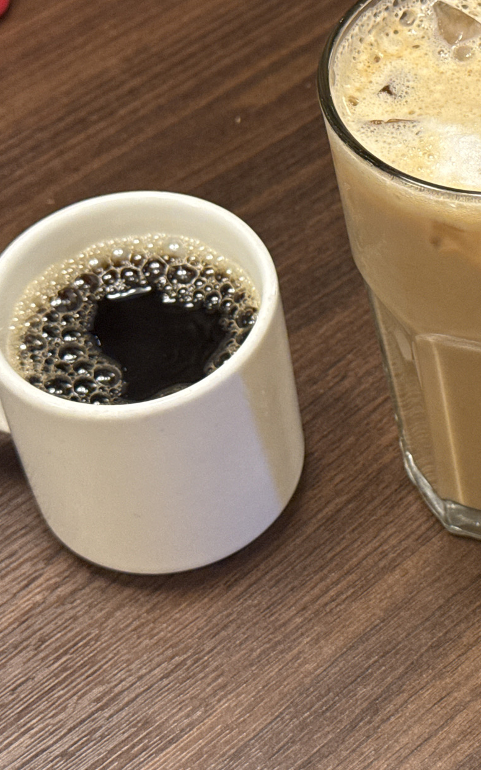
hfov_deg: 15.6
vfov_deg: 25.2
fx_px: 1719
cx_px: 493
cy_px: 321
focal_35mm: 82
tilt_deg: -49.0
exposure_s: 1/60
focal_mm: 6.76
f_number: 1.78
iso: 250
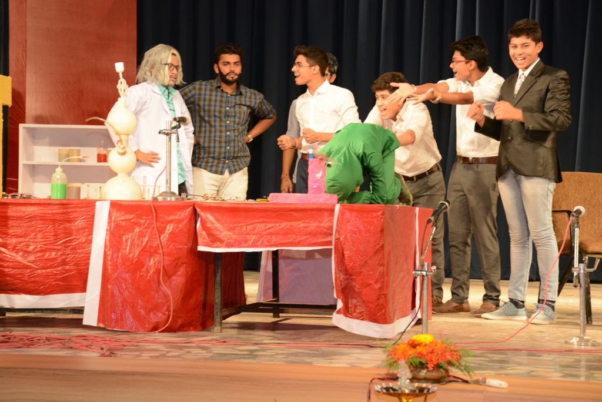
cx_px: 301
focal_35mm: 90
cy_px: 201
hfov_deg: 22.6
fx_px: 1506
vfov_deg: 15.2
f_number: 7.1
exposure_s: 1/200
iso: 1600
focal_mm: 60
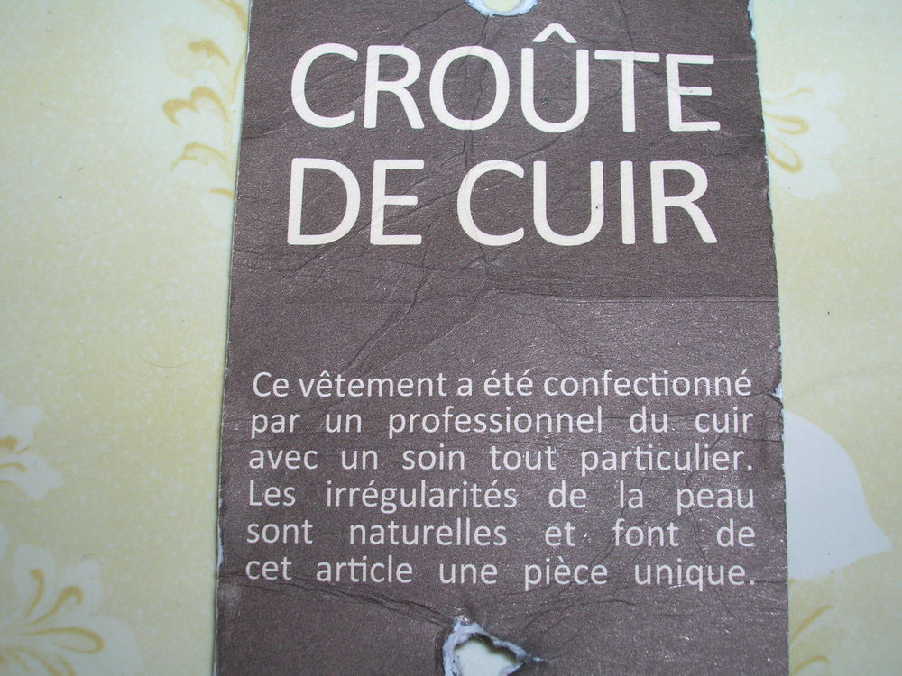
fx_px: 1199
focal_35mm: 46
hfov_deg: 41.2
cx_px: 451
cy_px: 338
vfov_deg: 31.5
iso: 50
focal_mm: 7.7
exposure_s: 1/60.1
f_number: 5.4
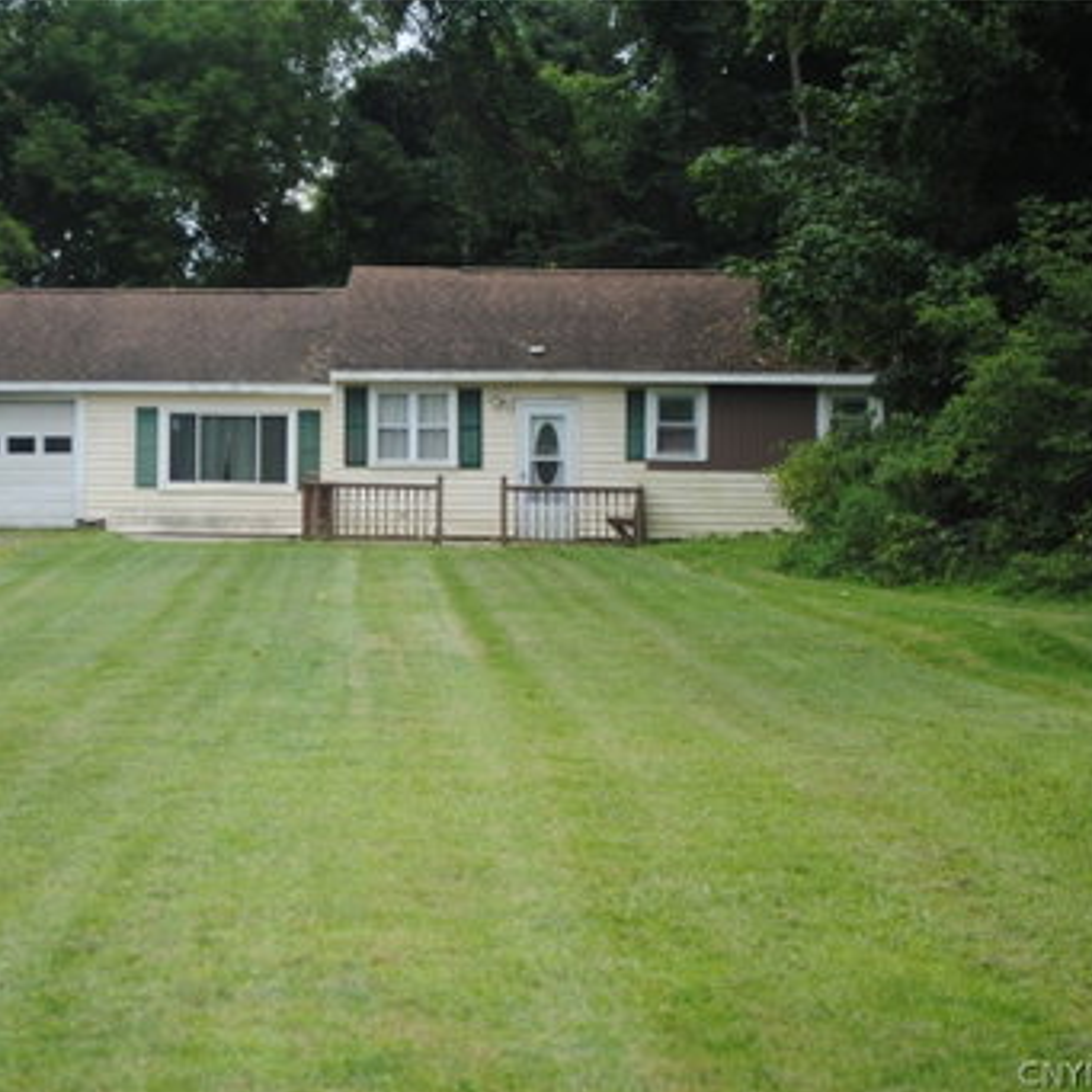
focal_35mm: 106
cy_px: 548
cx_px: 301
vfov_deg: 16.5
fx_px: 3770
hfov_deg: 16.4
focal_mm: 55
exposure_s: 1/125
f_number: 5.6
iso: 160
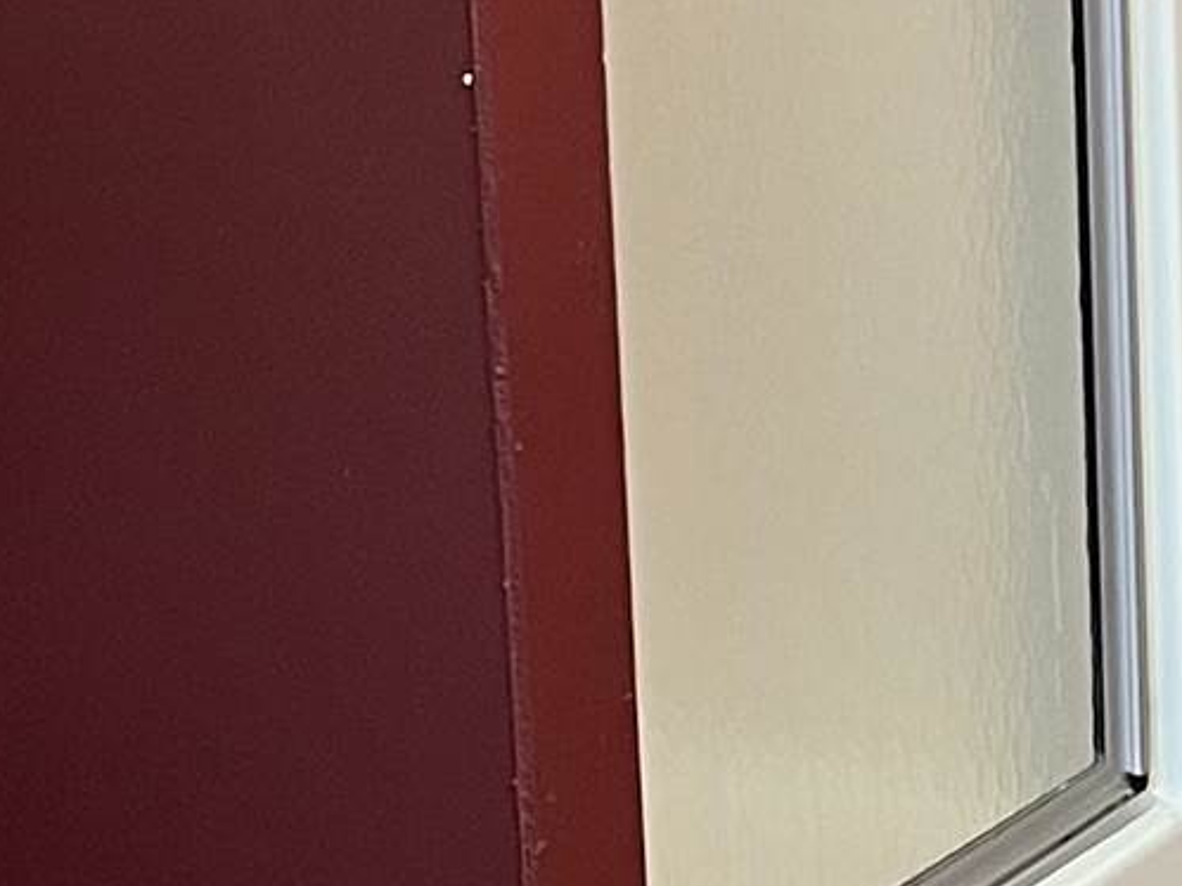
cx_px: 1144
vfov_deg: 9.2
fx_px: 5462
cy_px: 166
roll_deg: +0.8
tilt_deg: -14.5
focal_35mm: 160
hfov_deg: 12.2
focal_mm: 5.1
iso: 200
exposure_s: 1/60
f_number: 1.6
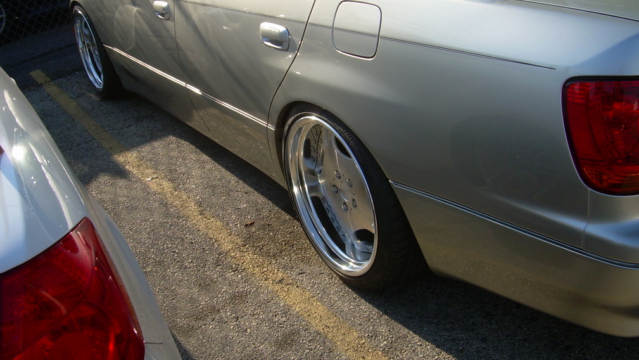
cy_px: 148
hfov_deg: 48.3
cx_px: 318
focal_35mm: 42
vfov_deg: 28.3
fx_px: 712
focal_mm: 6.3
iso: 50
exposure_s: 1/648
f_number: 2.8
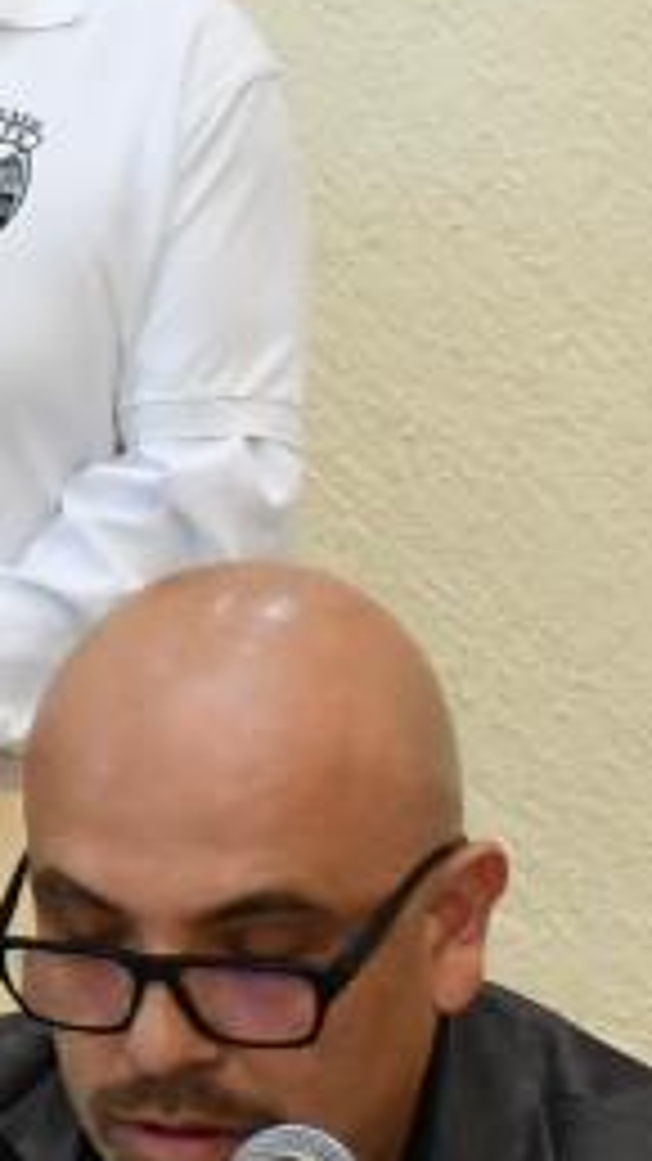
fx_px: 9719
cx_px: -1934
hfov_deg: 3.6
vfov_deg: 6.8
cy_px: 207
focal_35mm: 316
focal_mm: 32
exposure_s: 1/60
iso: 640
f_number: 4
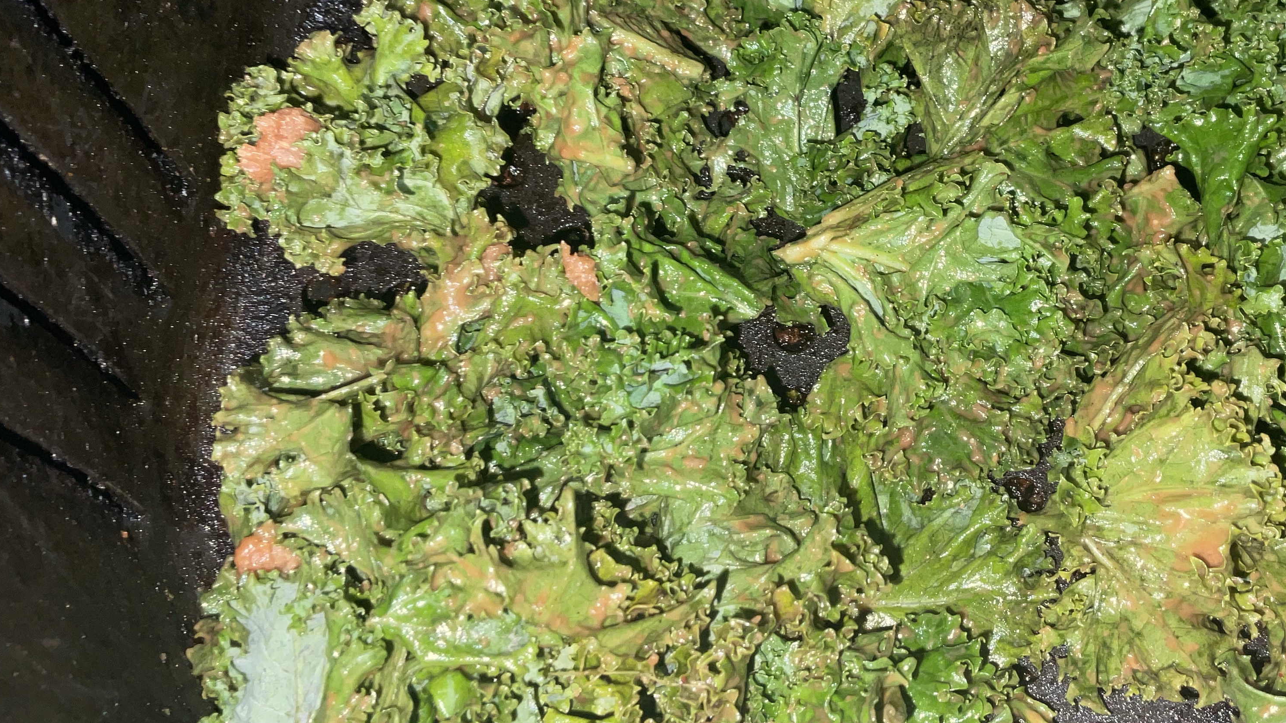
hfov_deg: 46.7
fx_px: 1466
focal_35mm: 43
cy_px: 298
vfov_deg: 27.7
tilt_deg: -60.4
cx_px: 849
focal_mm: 3
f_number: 1.8
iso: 20
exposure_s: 1/47
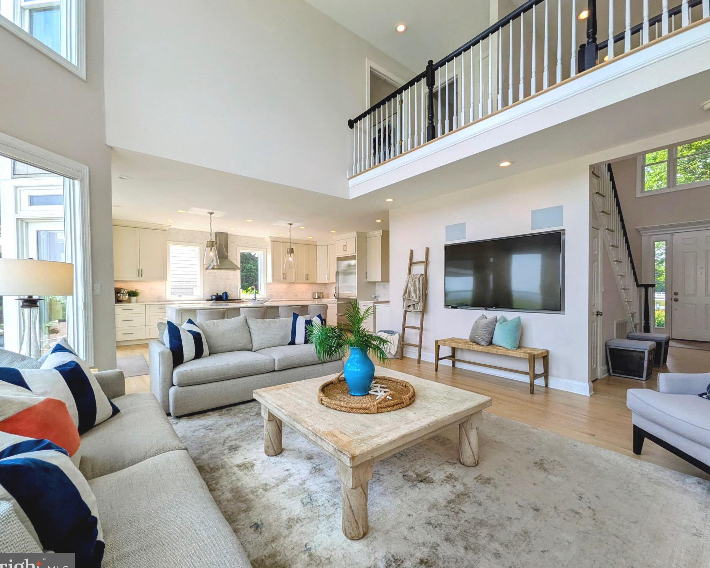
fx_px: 315
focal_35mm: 15
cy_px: 292
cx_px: 370
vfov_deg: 84.0
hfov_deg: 96.7
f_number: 2.2
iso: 67
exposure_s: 1/553
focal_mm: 1.85
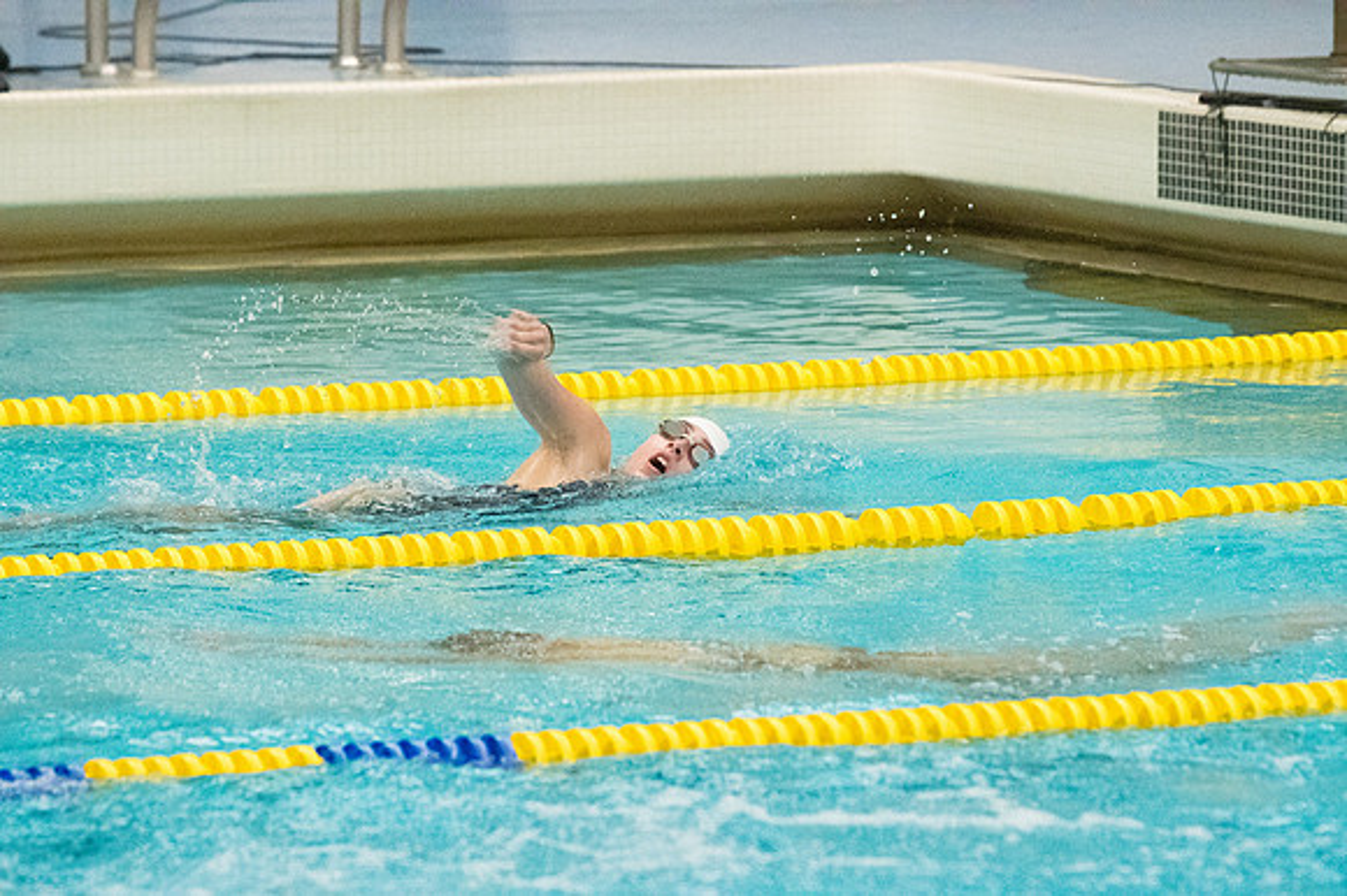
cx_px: 674
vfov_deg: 4.6
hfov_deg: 6.9
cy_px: 448
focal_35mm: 300
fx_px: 11218
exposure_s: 1/1250
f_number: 4.5
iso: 8000
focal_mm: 200
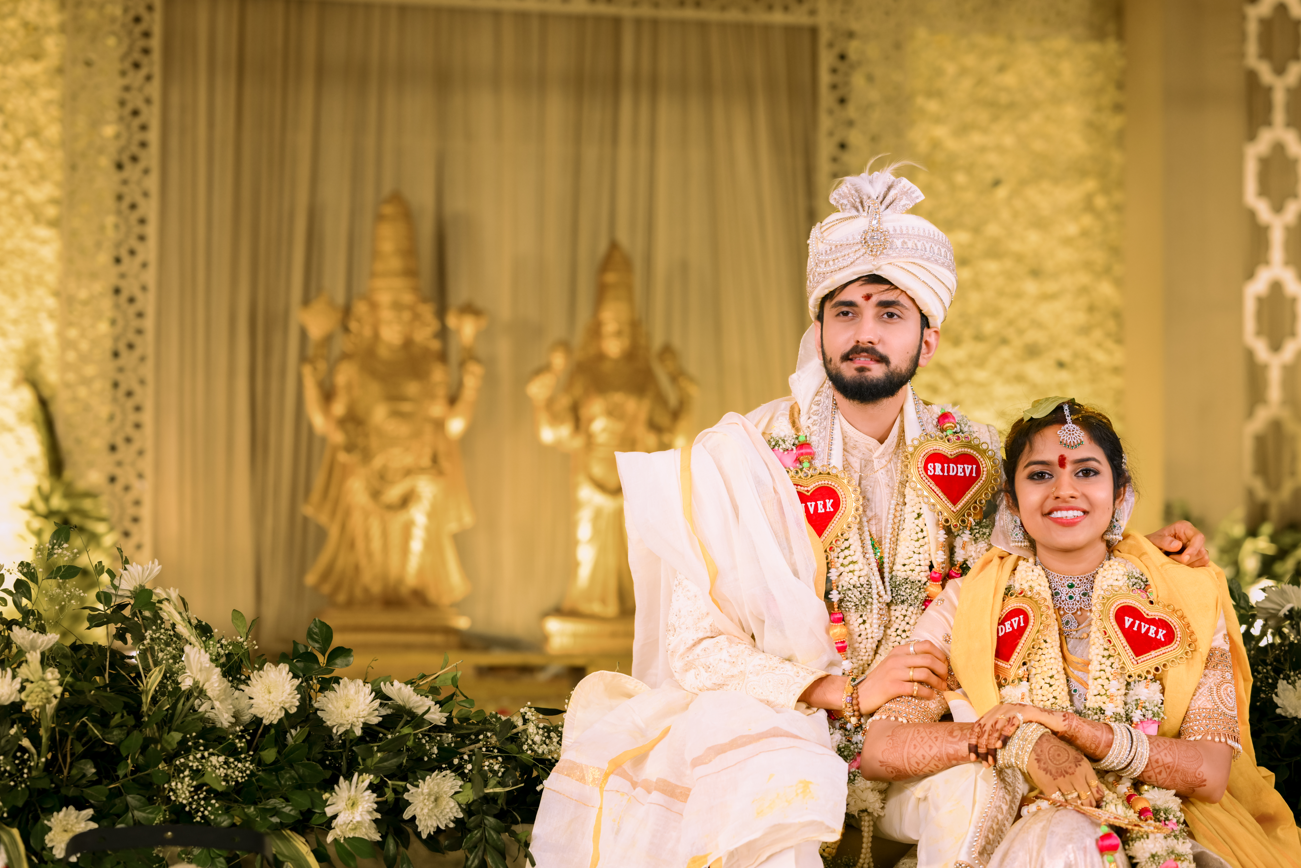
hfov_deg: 23.9
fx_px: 3072
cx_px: 650
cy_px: 434
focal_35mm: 85
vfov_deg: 16.1
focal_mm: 85
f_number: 2.8
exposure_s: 1/500
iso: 800
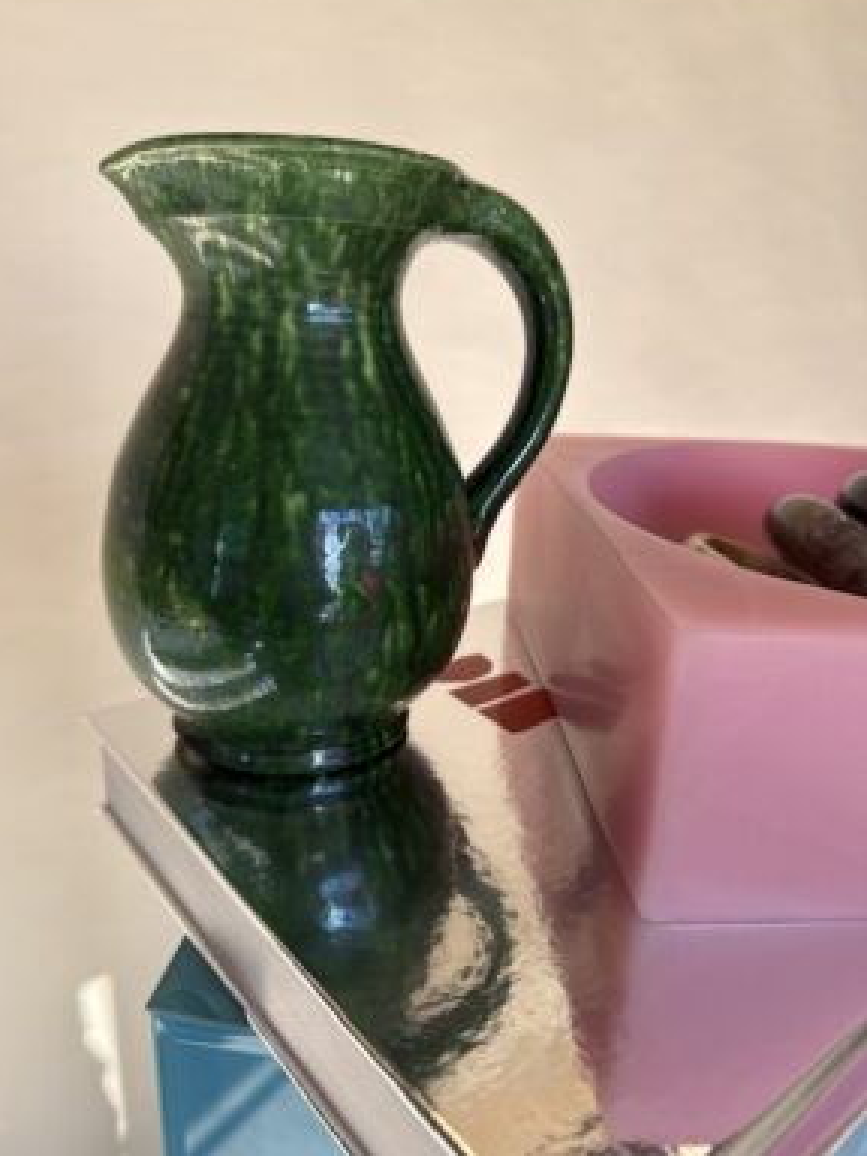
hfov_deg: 54.9
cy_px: 557
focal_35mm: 25
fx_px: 835
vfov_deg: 69.4
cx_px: 418
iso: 80
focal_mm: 6.76
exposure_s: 1/464
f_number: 1.78
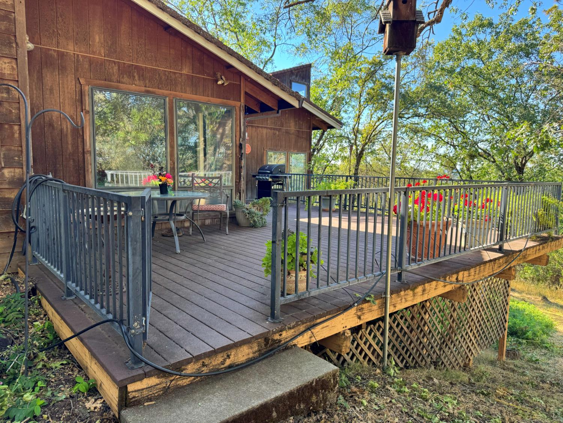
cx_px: 282
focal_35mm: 24
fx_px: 390
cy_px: 212
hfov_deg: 71.6
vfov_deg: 56.8
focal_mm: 6.76
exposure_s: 1/283
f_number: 1.78
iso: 80
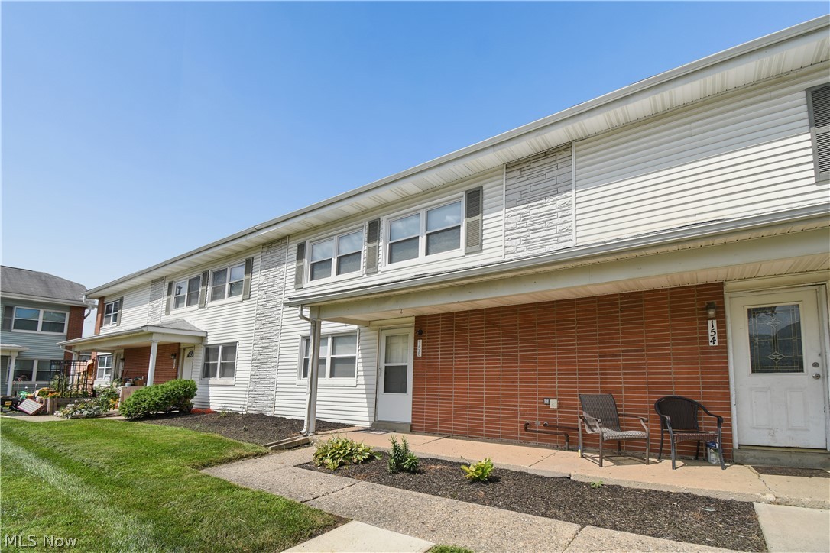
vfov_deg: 77.3
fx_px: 346
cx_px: 415
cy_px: 276
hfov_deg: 100.4
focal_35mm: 15
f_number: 7.1
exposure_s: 1/200
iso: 50
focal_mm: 10
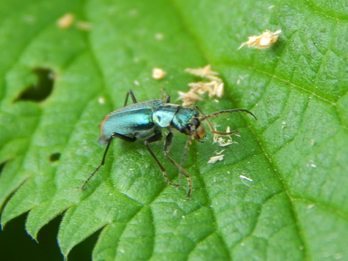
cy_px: 130
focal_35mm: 182
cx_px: 174
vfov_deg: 8.2
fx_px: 1830
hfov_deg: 10.9
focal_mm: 32.8
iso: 125
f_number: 5.3
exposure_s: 1/40
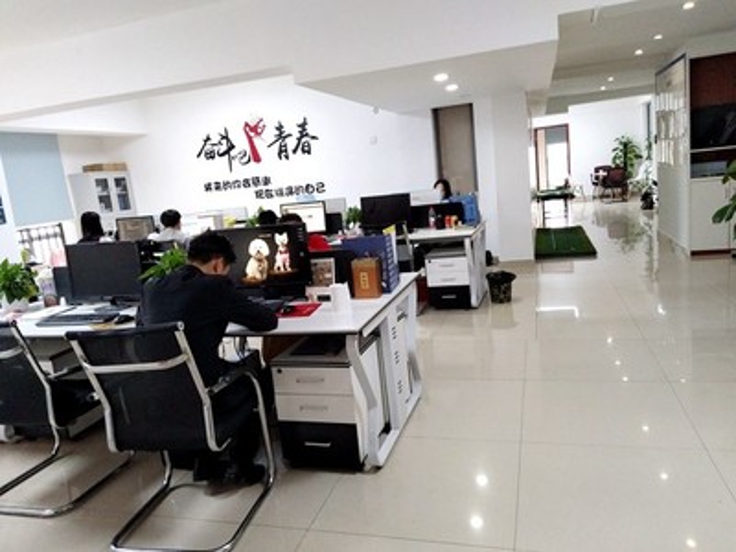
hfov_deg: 67.3
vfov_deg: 53.1
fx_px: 553
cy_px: 276
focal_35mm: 26
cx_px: 368
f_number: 2
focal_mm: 3.88
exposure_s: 1/33.3
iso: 250
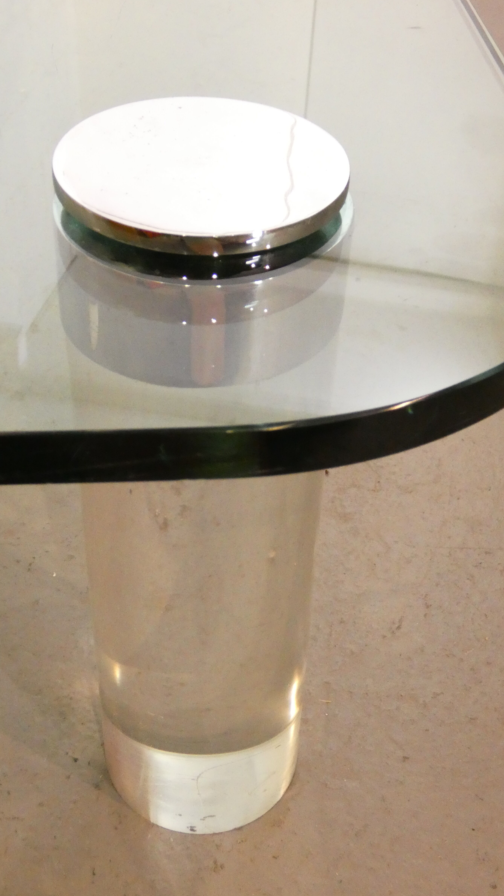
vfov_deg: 44.6
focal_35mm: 46
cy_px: 450
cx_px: 201
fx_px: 1093
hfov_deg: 25.9
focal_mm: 7.3
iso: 1250
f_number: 3.6
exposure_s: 1/80
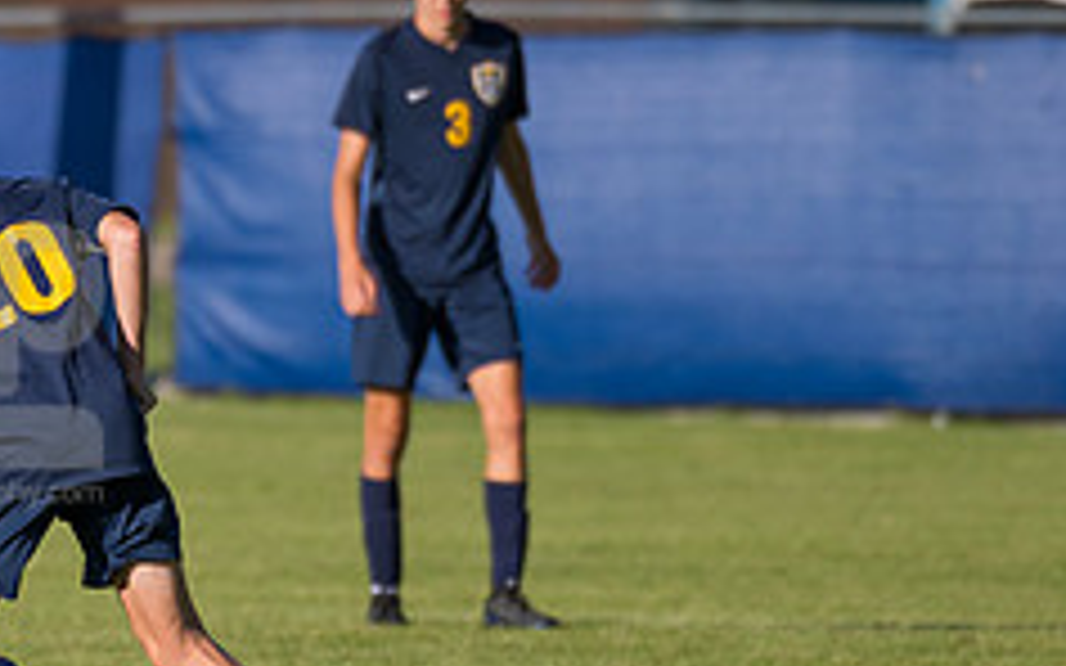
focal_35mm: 823
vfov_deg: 1.6
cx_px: -31
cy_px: 349
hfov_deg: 2.6
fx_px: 23904
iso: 320
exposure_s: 1/2000
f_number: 5.6
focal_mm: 330
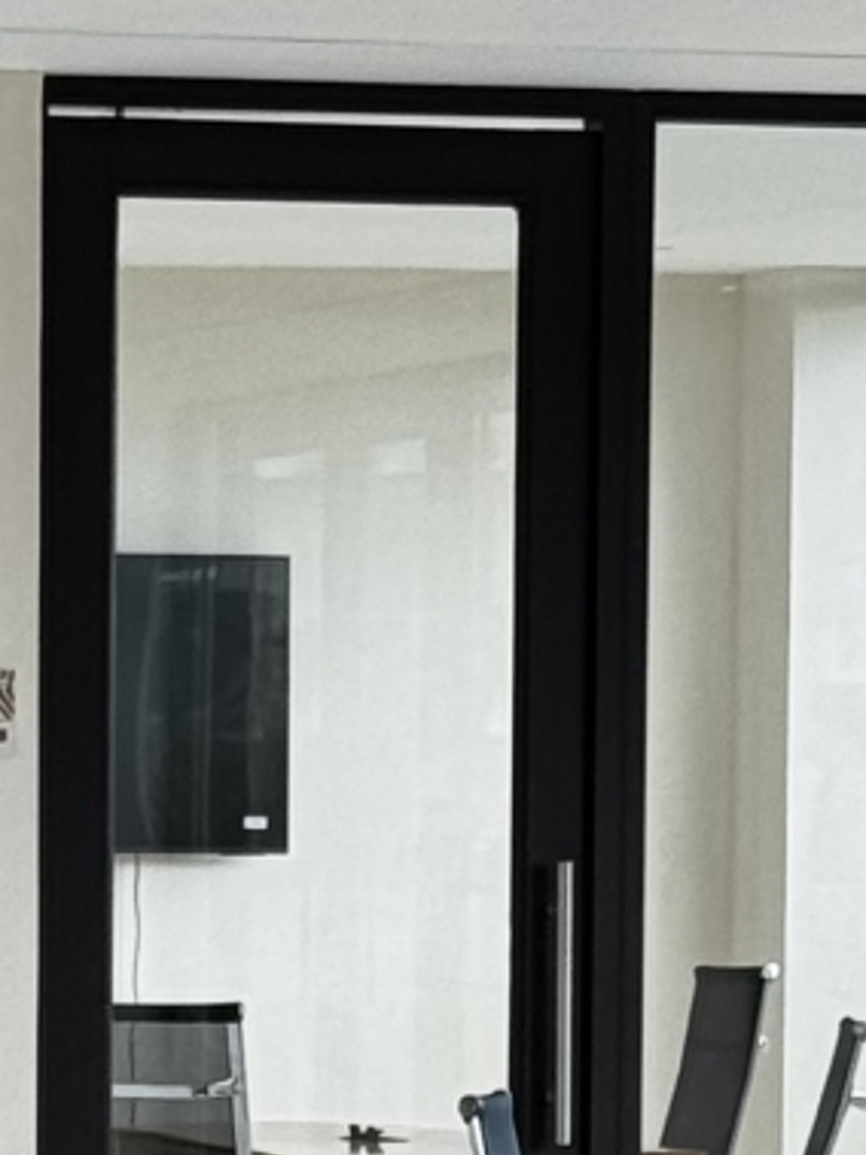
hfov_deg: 5.5
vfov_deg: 7.3
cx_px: 98
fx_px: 9011
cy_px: 1571
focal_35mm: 270
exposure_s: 1/312
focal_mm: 6.76
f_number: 1.78
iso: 64
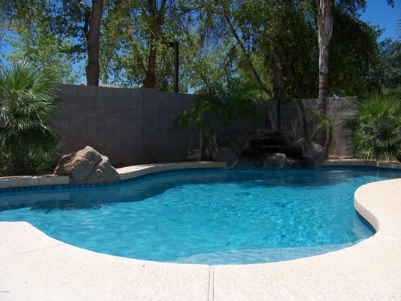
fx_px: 417
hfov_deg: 51.4
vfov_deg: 39.7
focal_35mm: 36
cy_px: 150
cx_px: 200
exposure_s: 1/800
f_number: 4
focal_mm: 5.85
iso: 64
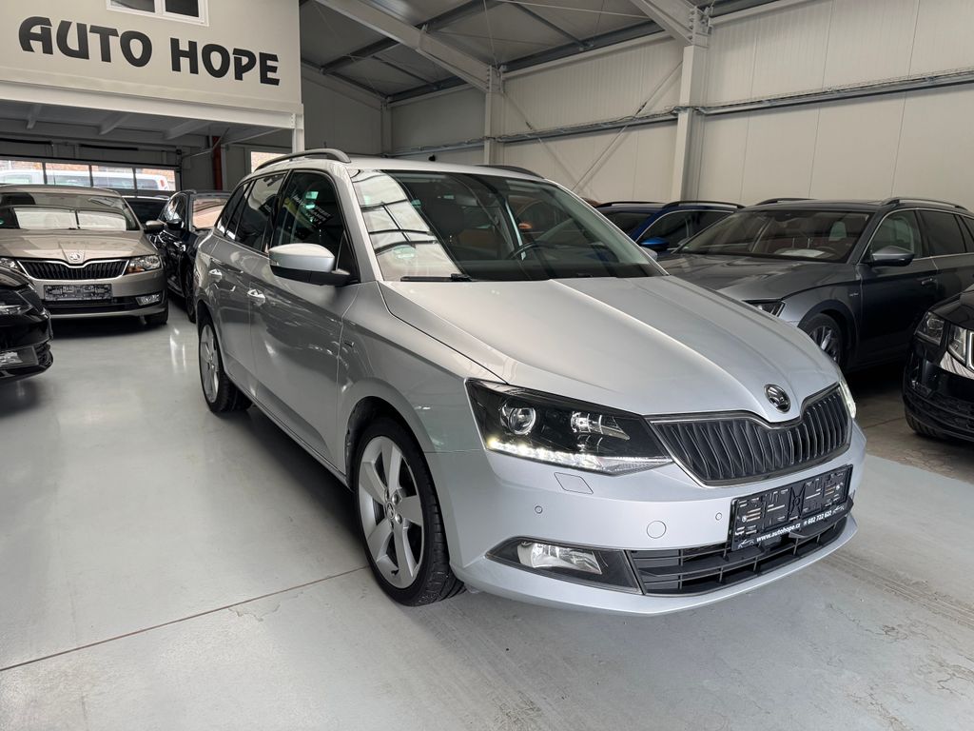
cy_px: 366
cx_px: 487
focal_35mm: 24
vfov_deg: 56.8
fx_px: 675
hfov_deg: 71.6
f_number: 1.78
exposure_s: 1/121
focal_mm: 6.76
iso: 200
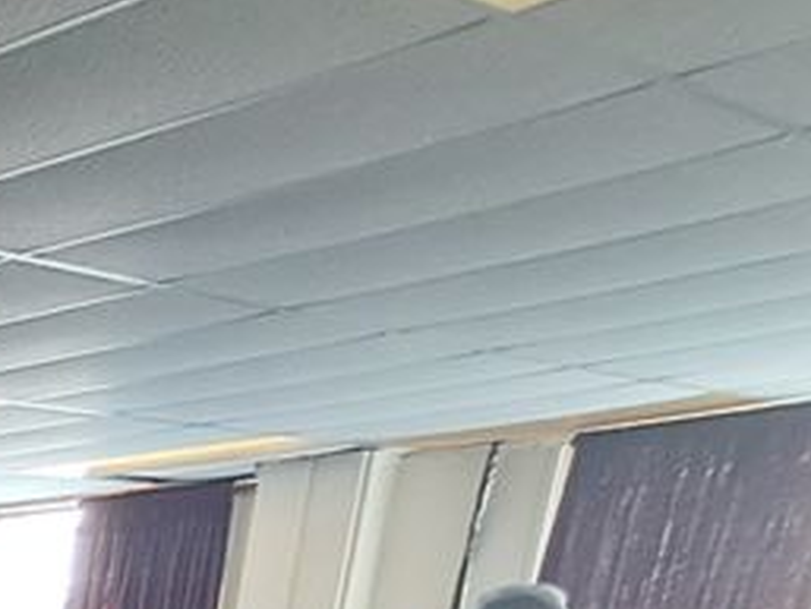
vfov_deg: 16.4
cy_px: 1210
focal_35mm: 69
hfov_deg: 18.9
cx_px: -767
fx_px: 1617
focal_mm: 1.64
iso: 80
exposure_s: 1/50
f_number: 2.2
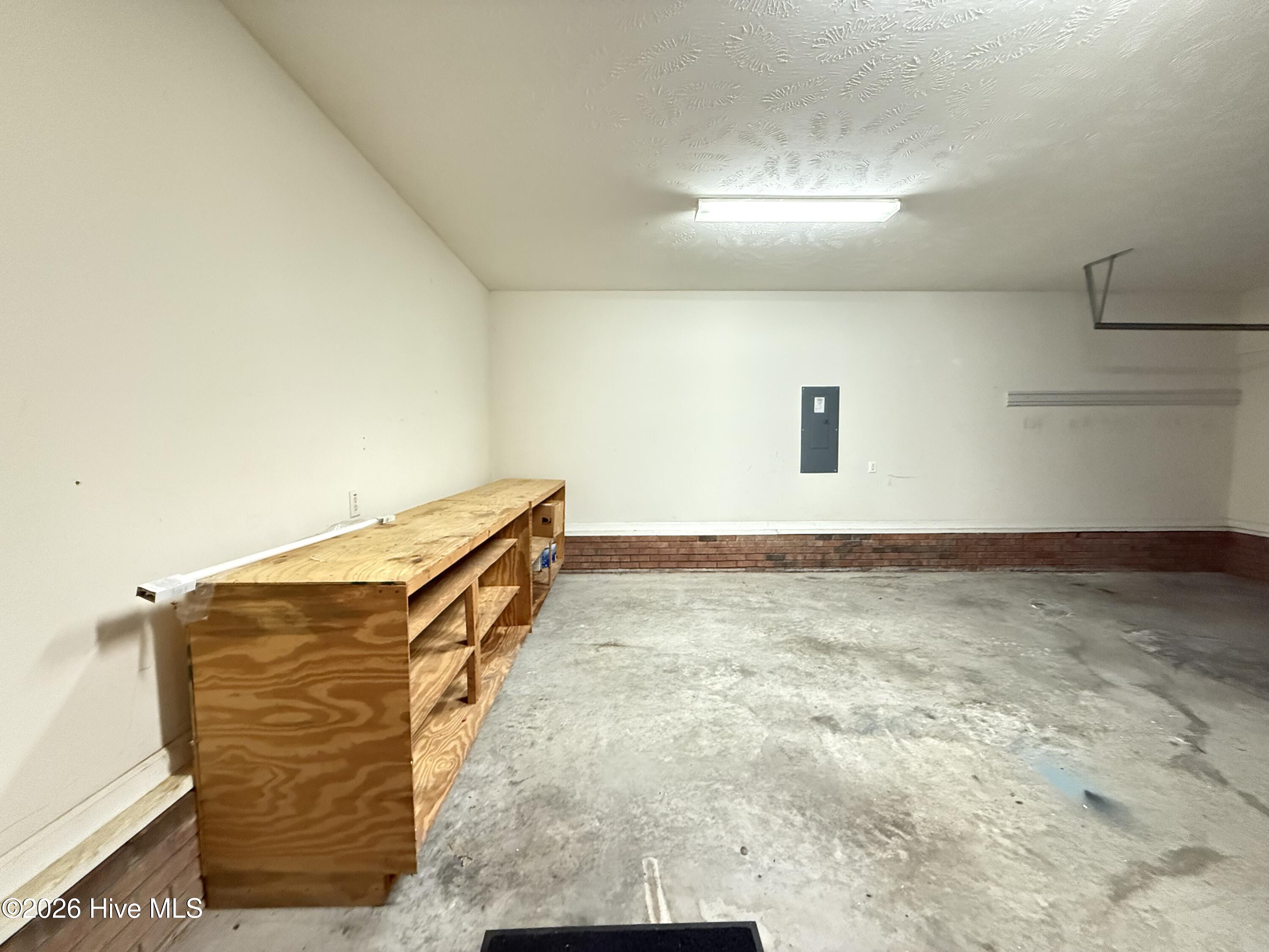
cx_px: 634
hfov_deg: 102.1
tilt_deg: -3.4
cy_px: 476
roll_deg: +0.2
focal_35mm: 14
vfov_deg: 85.7
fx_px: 513
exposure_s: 1/60
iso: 1000
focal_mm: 2.22
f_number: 2.2
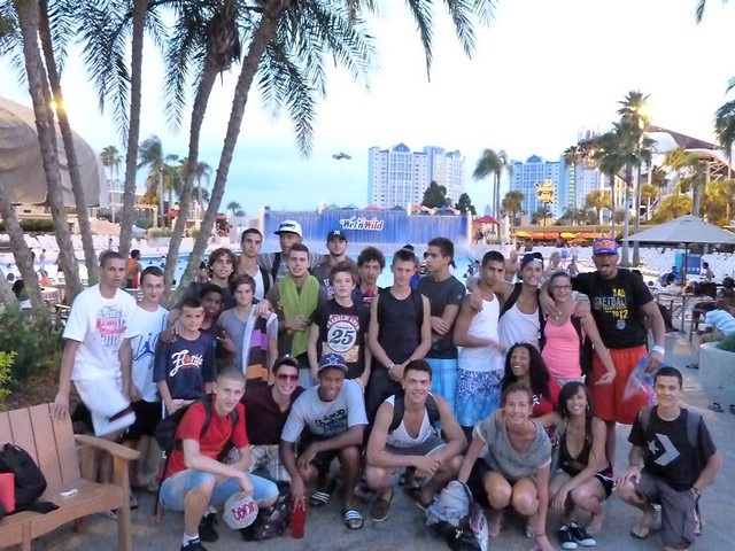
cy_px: 276
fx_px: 679
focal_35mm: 32
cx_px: 368
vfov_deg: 44.2
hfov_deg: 56.8
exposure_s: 1/30
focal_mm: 5.8
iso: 3200
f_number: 3
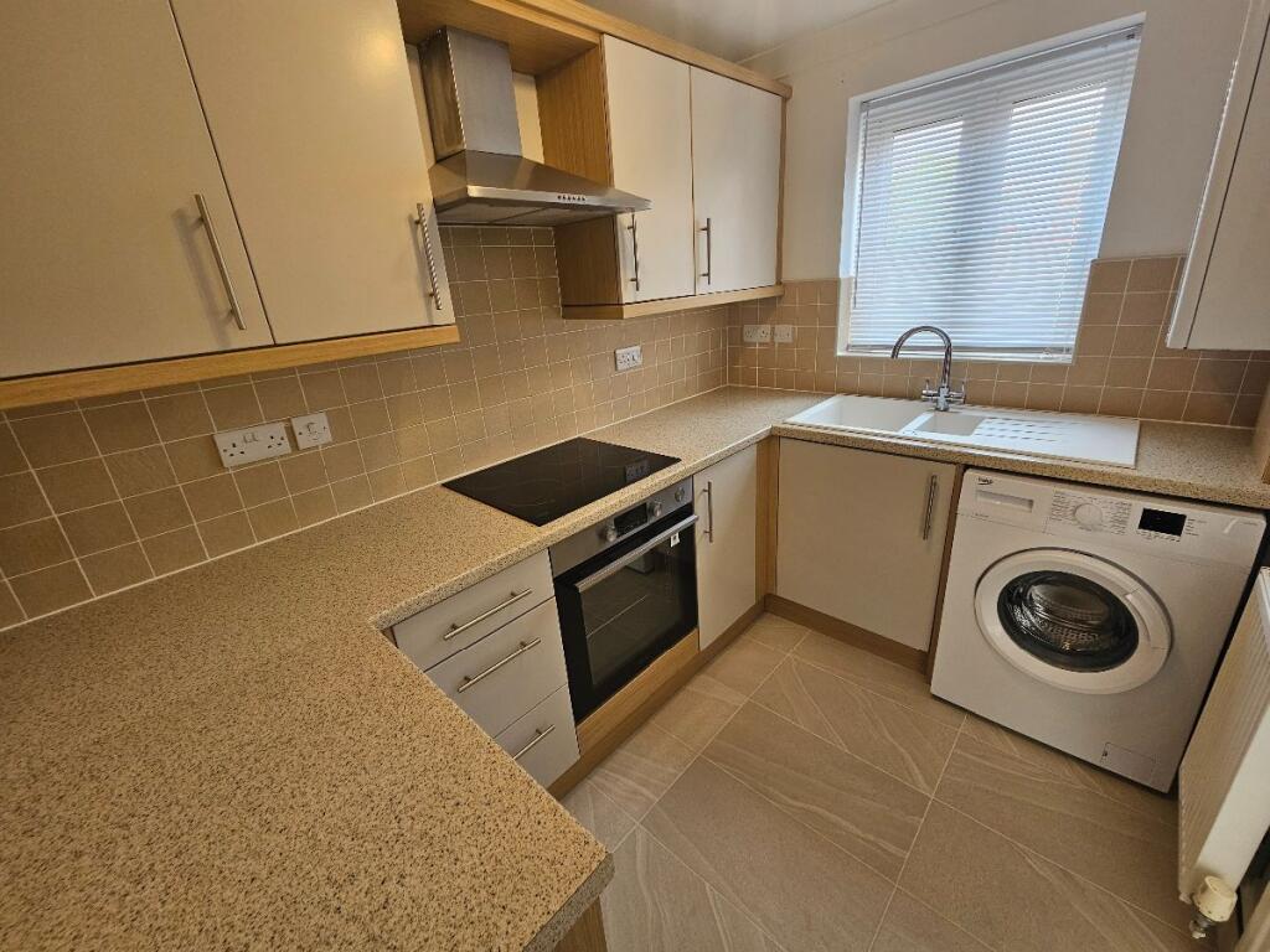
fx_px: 477
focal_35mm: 13
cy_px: 476
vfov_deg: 89.9
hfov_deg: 106.2
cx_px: 635
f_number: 2.2
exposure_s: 1/60
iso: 100
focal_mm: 2.2
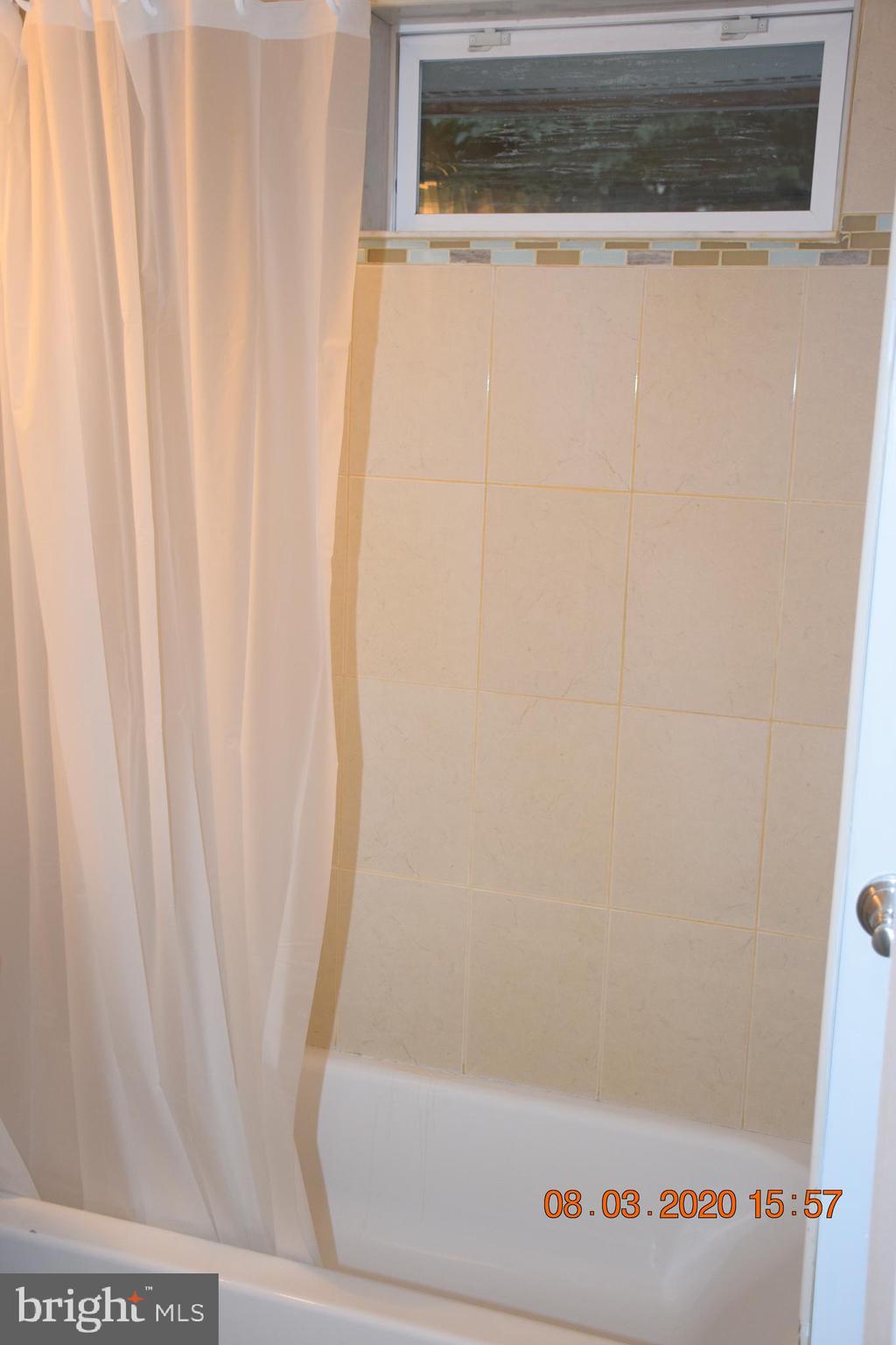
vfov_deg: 47.9
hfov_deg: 33.0
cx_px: 448
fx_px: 1512
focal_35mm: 40
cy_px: 672
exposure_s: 1/100
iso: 800
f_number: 5
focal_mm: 27
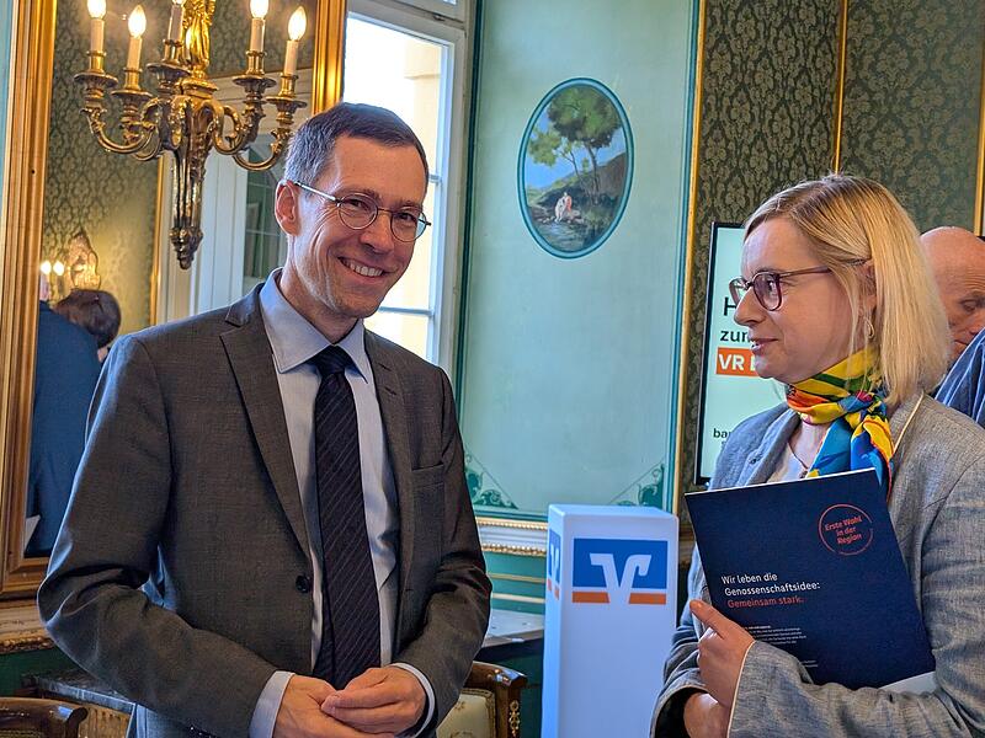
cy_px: 369
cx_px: 492
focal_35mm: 49
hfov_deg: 38.9
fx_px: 1394
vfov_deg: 29.7
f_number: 1.68
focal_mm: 6.9
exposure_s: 1/100
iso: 94
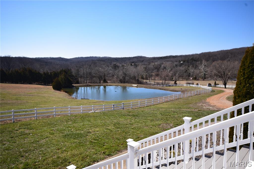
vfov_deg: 43.6
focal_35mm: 30
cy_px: 84
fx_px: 212
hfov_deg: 61.9
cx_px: 127
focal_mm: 20
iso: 110
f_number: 10
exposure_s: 1/200
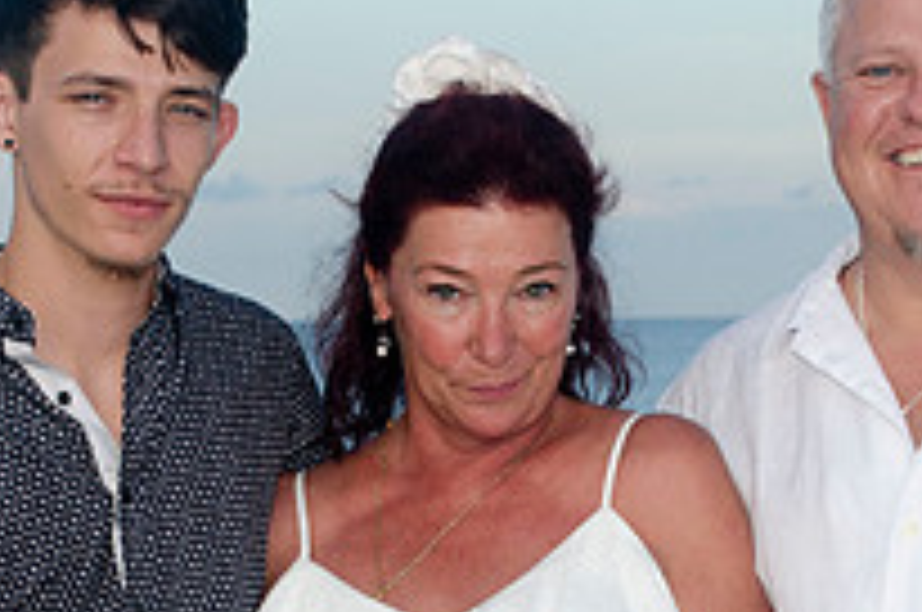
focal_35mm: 161
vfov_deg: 8.5
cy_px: 572
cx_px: 468
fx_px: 4117
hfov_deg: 12.8
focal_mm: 38
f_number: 6.3
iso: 200
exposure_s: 1/250
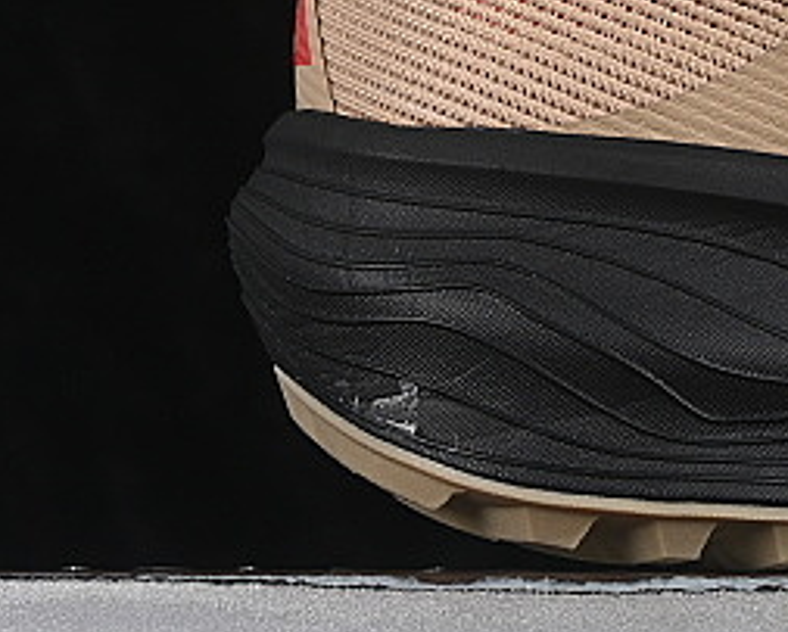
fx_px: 7005
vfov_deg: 5.1
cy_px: -128
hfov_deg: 6.3
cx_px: 1367
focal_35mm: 300
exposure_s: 1/80
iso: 160
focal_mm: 50
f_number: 8
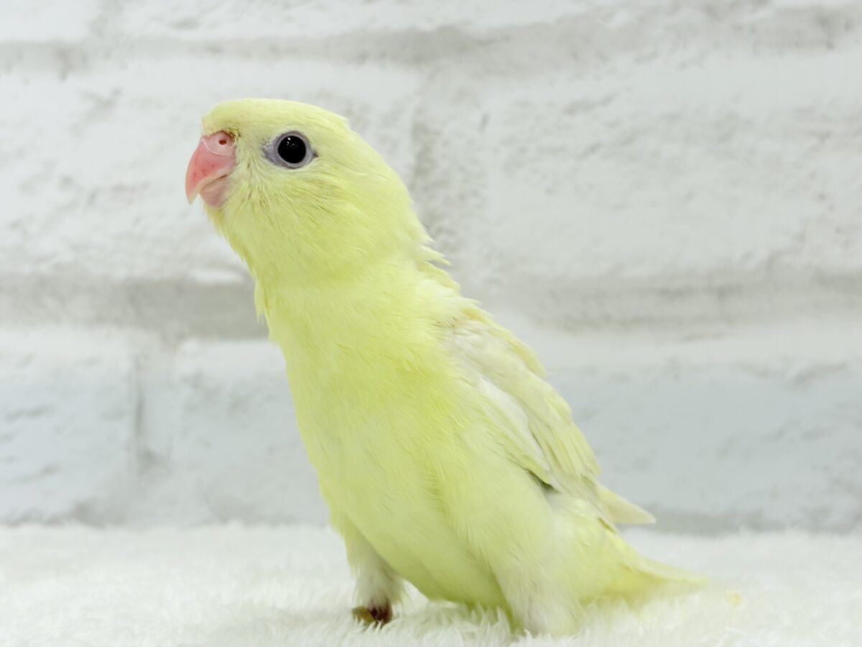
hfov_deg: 36.8
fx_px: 1295
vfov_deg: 28.0
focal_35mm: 52
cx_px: 431
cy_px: 324
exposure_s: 1/100
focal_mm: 5.96
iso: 50
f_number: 1.6
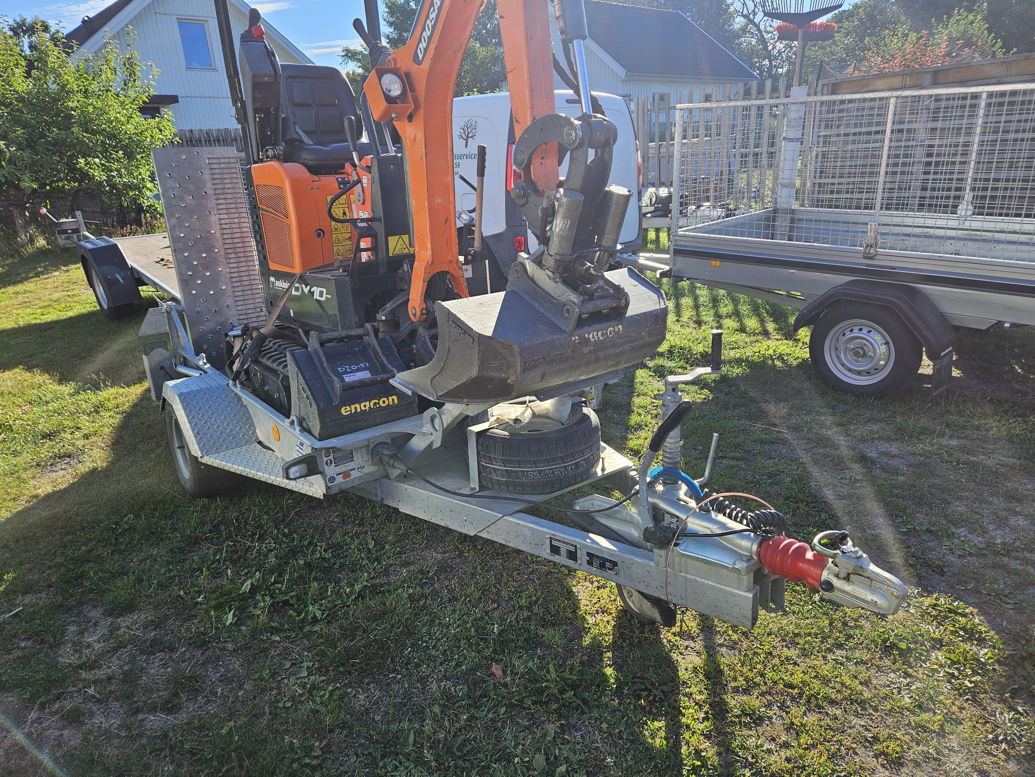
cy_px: 388
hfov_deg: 73.9
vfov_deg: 58.9
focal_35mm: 23
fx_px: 688
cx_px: 518
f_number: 1.8
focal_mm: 5.4
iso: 25
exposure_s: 1/707
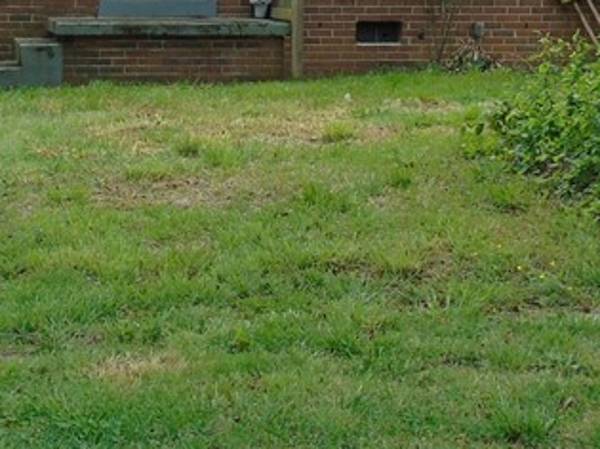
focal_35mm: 130
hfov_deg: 15.0
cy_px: 19
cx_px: 78
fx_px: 2252
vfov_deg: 11.3
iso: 80
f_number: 3.9
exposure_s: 1/200
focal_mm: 7.1
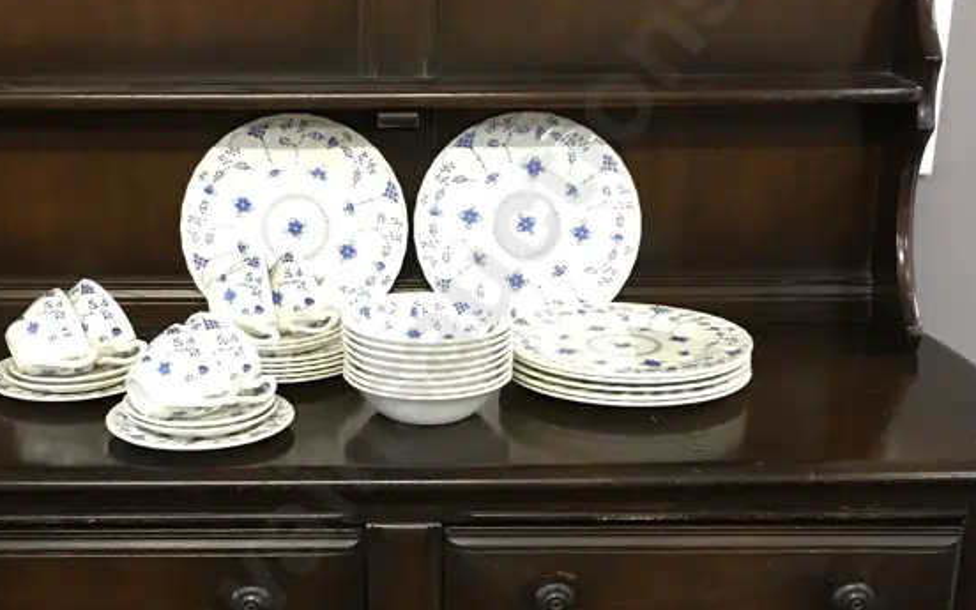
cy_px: 416
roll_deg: -1.1
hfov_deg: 35.5
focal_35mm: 57
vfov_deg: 22.6
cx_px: 385
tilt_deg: -18.1
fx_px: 1516
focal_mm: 4.15
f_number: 2.2
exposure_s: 1/17
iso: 80
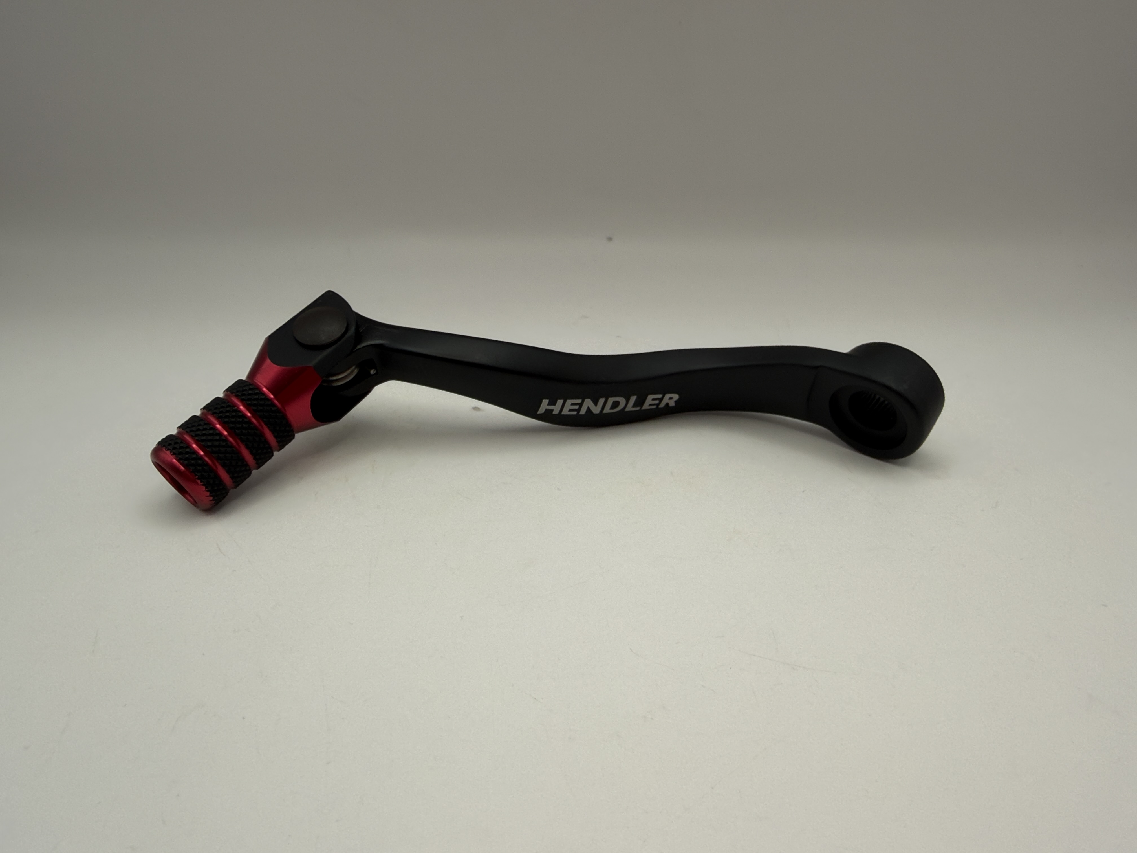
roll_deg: -0.4
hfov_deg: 69.4
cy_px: 426
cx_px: 568
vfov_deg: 54.9
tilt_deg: -26.5
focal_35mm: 25
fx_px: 821
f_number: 2.2
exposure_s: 1/507
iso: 50
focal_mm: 2.22
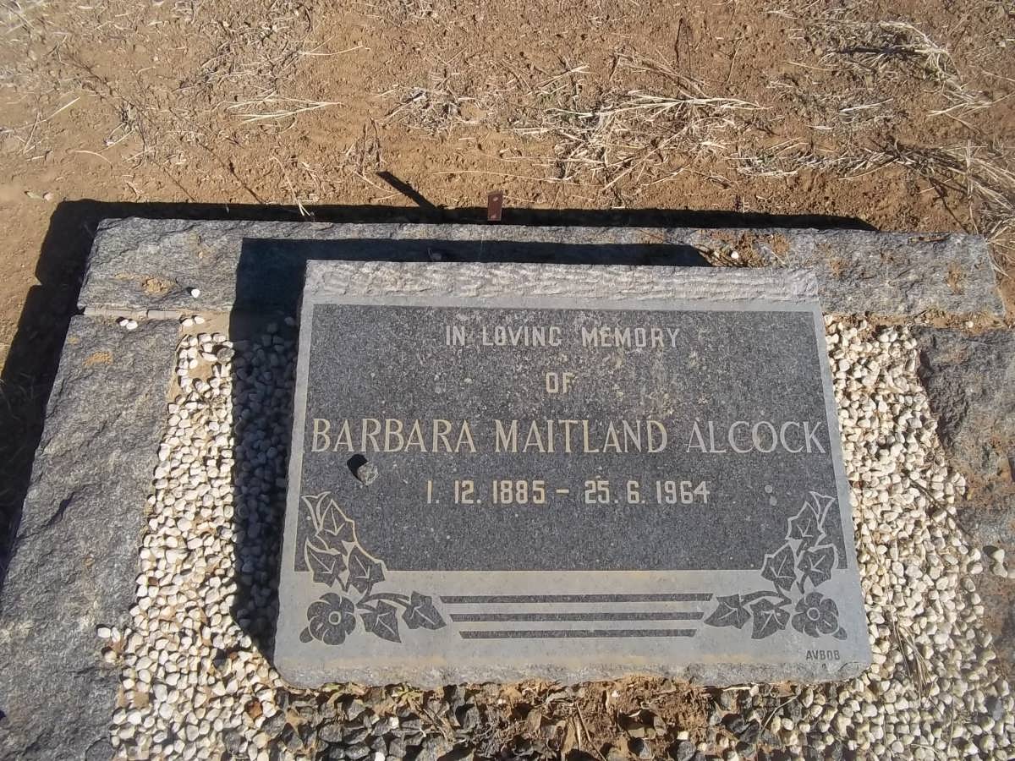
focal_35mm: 32
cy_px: 380
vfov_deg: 44.2
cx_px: 508
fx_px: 938
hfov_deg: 56.8
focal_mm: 5.7
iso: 80
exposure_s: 1/500
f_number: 5.5
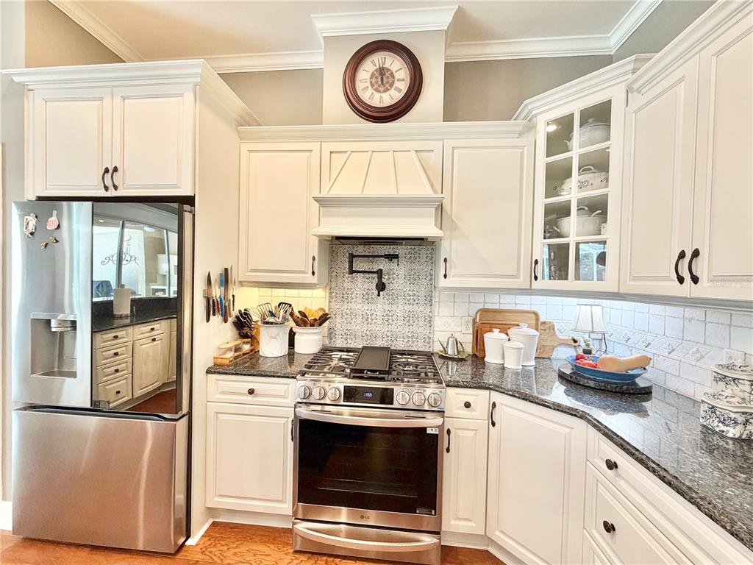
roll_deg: -0.4
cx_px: 376
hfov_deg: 102.1
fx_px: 305
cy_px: 282
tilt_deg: -1.3
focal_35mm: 14
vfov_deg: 85.7
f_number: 2.2
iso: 250
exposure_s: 1/60
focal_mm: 2.22
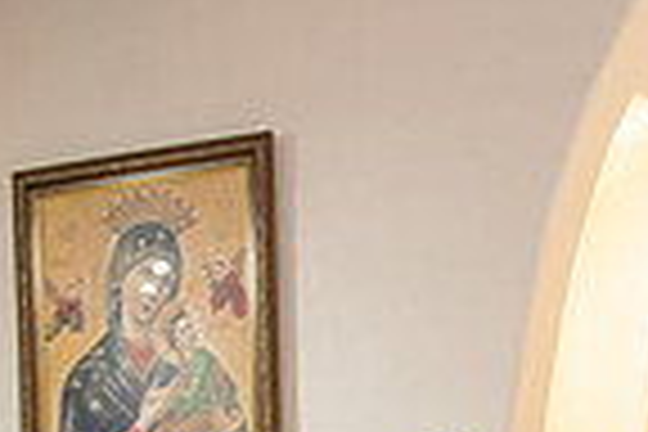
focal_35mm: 113
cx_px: 752
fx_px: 2034
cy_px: 682
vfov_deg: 11.5
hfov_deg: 17.4
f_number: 2.8
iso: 1000
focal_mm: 28
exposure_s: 1/160
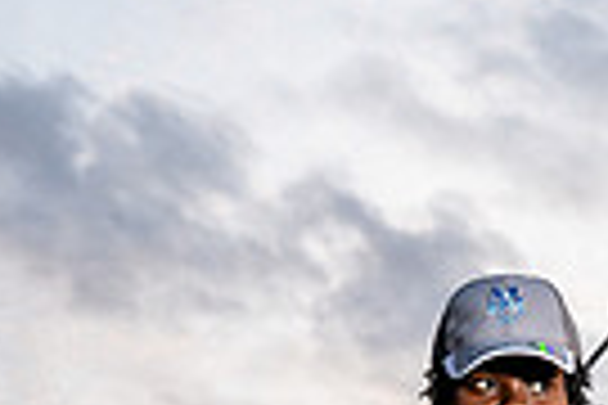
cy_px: 986
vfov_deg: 9.2
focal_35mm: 133
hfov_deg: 15.2
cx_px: 603
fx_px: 2246
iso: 800
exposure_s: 1/250
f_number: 5.6
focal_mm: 40
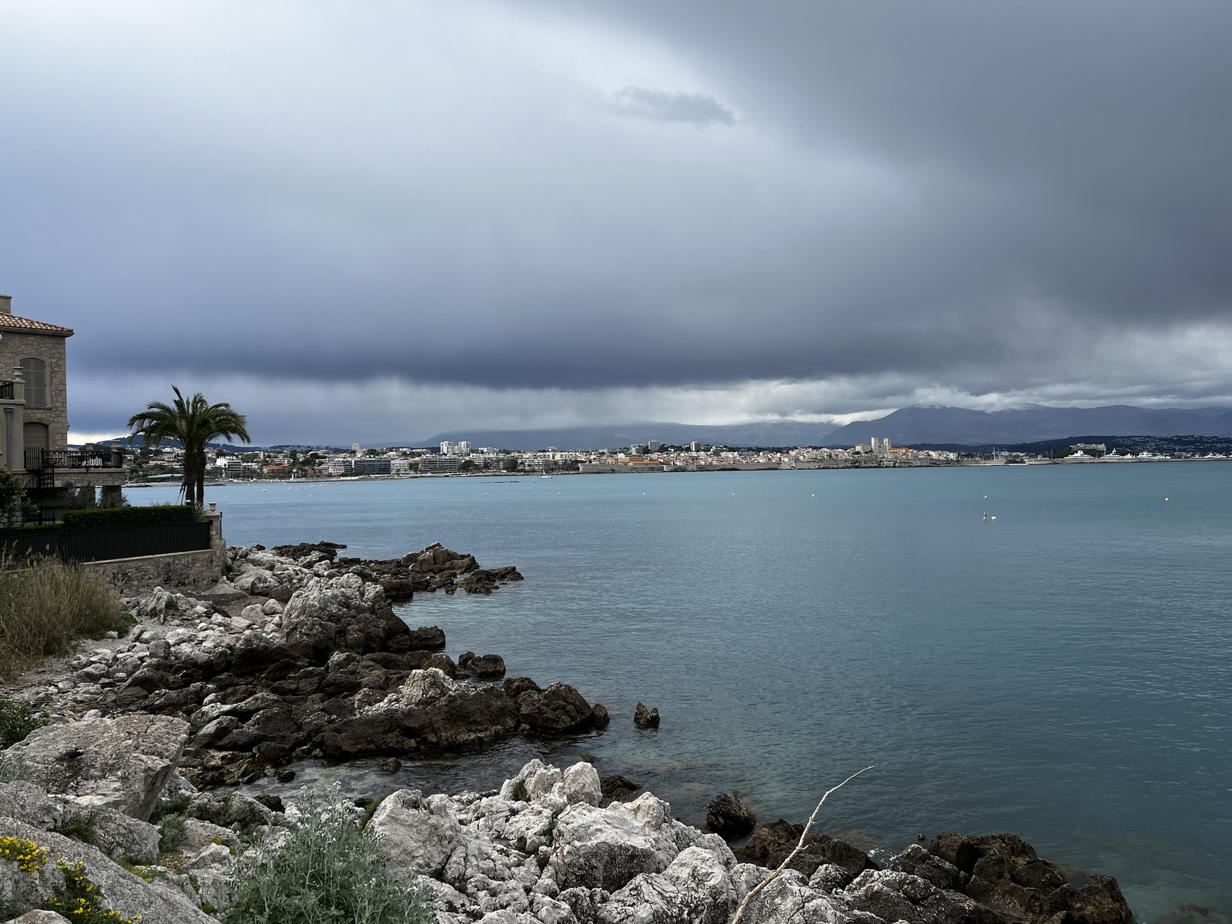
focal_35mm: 26
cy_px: 462
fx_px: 925
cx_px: 616
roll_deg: +1.2
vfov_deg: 53.1
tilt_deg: -0.5
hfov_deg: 67.3
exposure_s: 1/3165
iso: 50
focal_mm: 5.7
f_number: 1.5
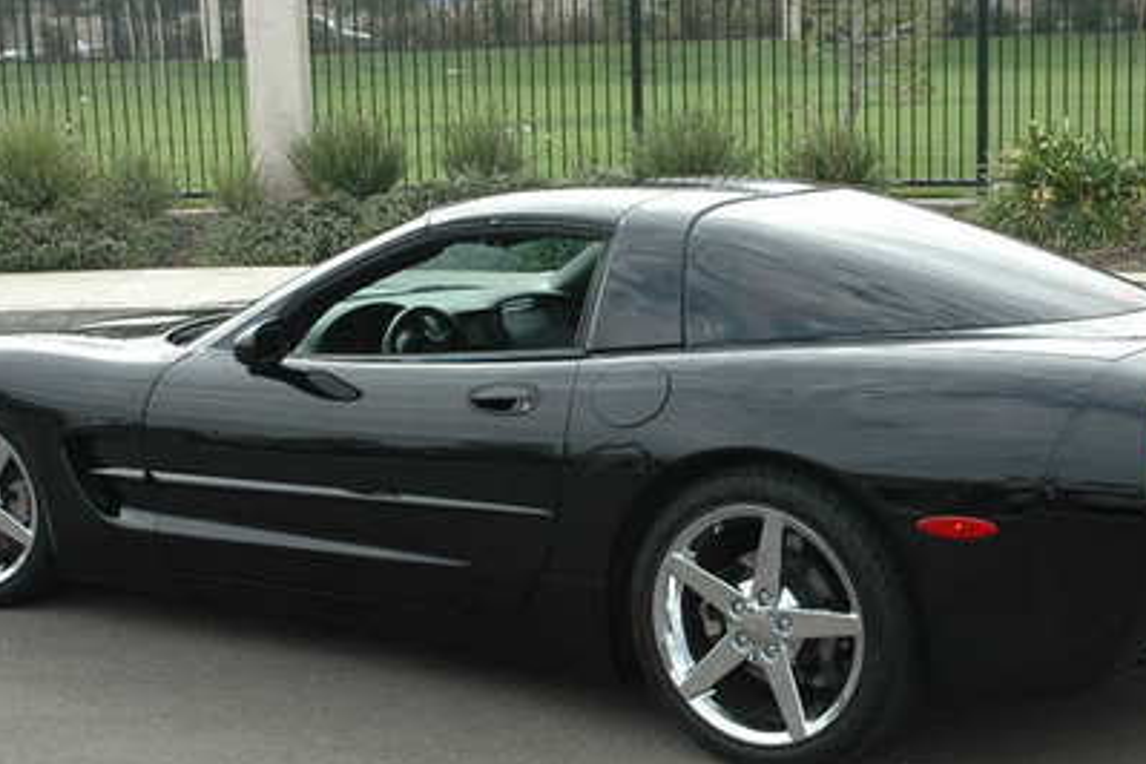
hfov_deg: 31.0
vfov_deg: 21.0
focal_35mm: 65
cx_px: 584
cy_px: 444
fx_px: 2063
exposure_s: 1/250
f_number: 8
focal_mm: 27
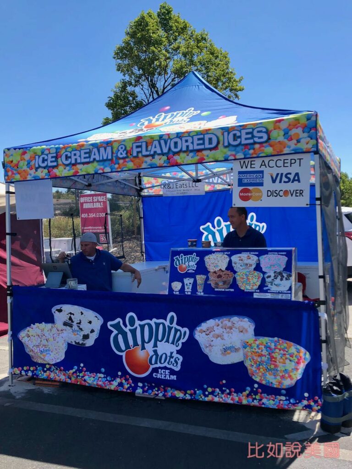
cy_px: 234
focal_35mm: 28
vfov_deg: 63.4
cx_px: 176
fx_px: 380
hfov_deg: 49.7
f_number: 1.8
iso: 20
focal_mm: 3.99
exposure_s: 1/1263
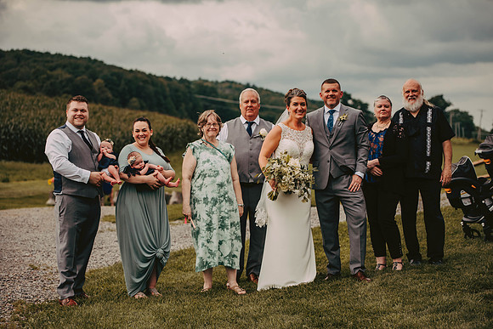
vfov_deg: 17.1
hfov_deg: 25.4
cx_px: 246
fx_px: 1096
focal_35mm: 80
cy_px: 164
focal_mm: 80
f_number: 2.8
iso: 200
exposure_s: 1/1600
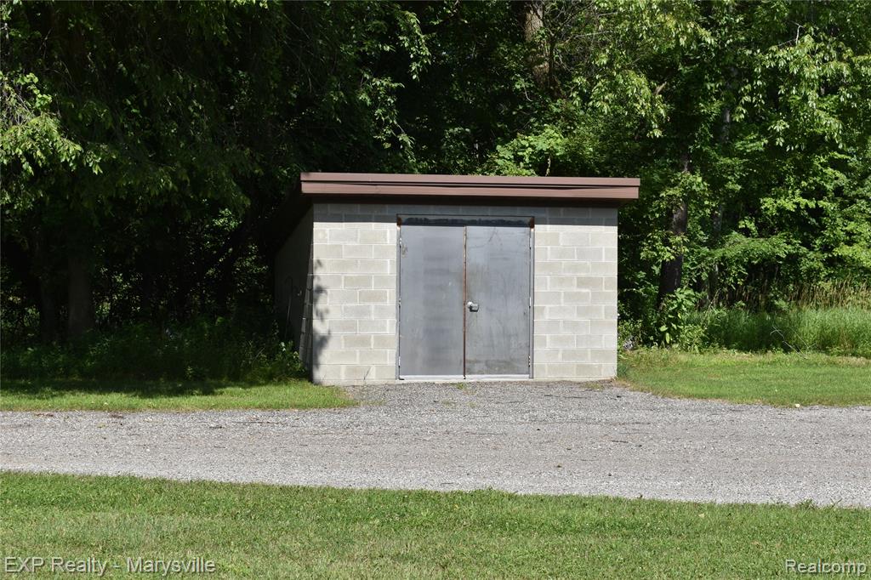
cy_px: 290
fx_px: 1524
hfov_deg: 31.9
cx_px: 436
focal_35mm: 63
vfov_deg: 21.6
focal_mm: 42
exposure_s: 1/200
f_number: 11
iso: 100
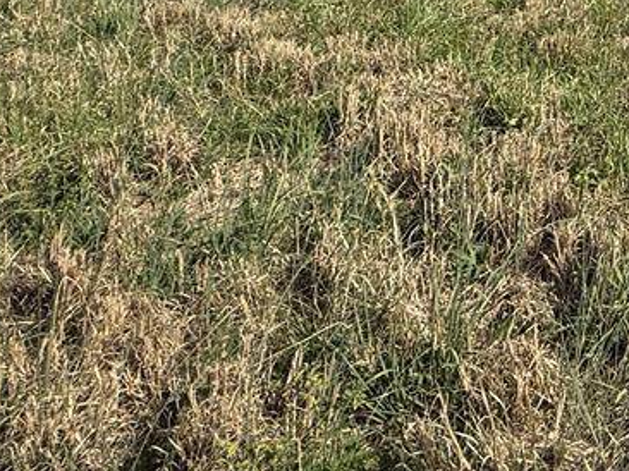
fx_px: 890
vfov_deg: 24.3
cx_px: 827
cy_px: -205
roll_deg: -0.5
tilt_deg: -4.2
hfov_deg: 30.4
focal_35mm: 49
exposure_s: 1/2611
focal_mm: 2.22
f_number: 2.2
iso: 50
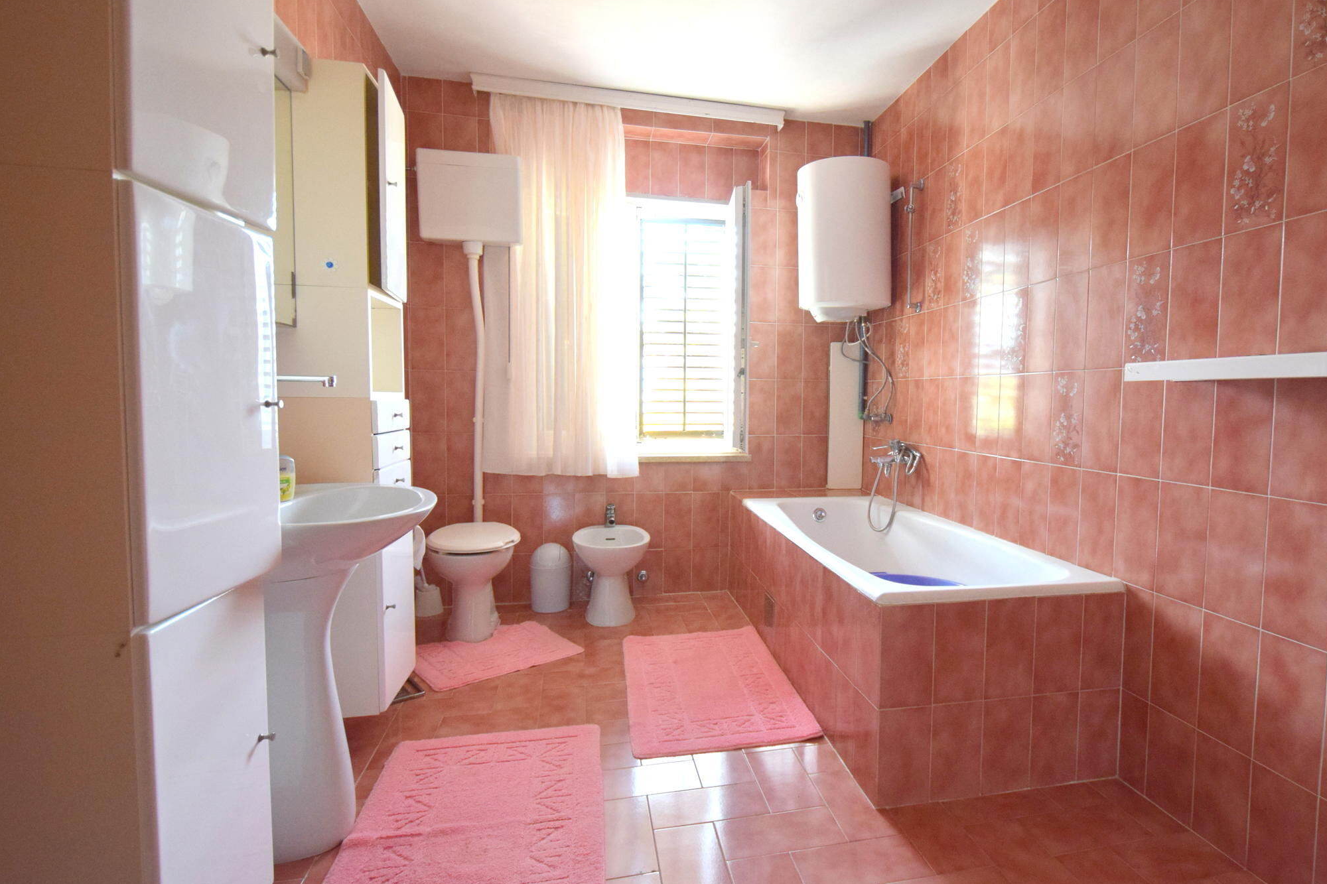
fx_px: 663
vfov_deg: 67.3
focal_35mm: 18
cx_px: 752
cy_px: 414
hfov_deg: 89.5
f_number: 3.5
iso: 1100
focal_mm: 10
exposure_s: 1/60
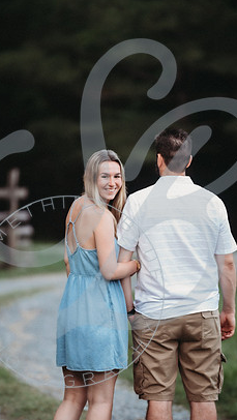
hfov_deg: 5.2
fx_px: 2587
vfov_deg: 9.3
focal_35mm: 232
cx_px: 115
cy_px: 213
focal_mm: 200
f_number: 2.8
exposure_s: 1/250
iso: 800
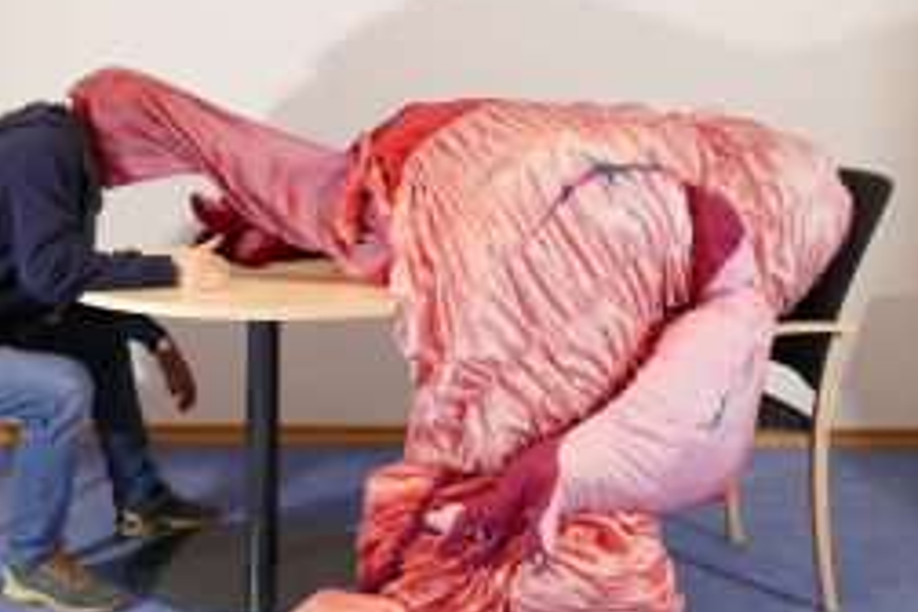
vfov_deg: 25.0
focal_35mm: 54
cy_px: 264
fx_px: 1377
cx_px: 259
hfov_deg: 36.2
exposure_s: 1/80
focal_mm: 12.38
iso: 400
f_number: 3.1
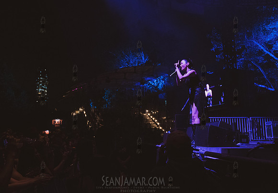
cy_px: 89
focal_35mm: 37
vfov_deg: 37.3
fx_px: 285
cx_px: 135
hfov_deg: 51.9
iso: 6400
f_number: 3.2
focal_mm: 32
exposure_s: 1/320
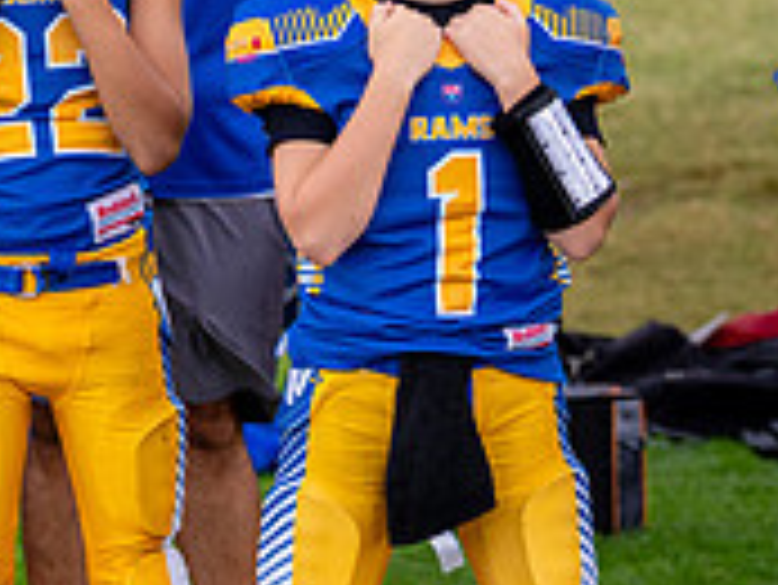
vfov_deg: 5.9
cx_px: -344
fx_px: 5690
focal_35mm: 253
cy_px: 161
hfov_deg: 7.7
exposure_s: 1/1250
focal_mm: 70
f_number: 2.8
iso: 500
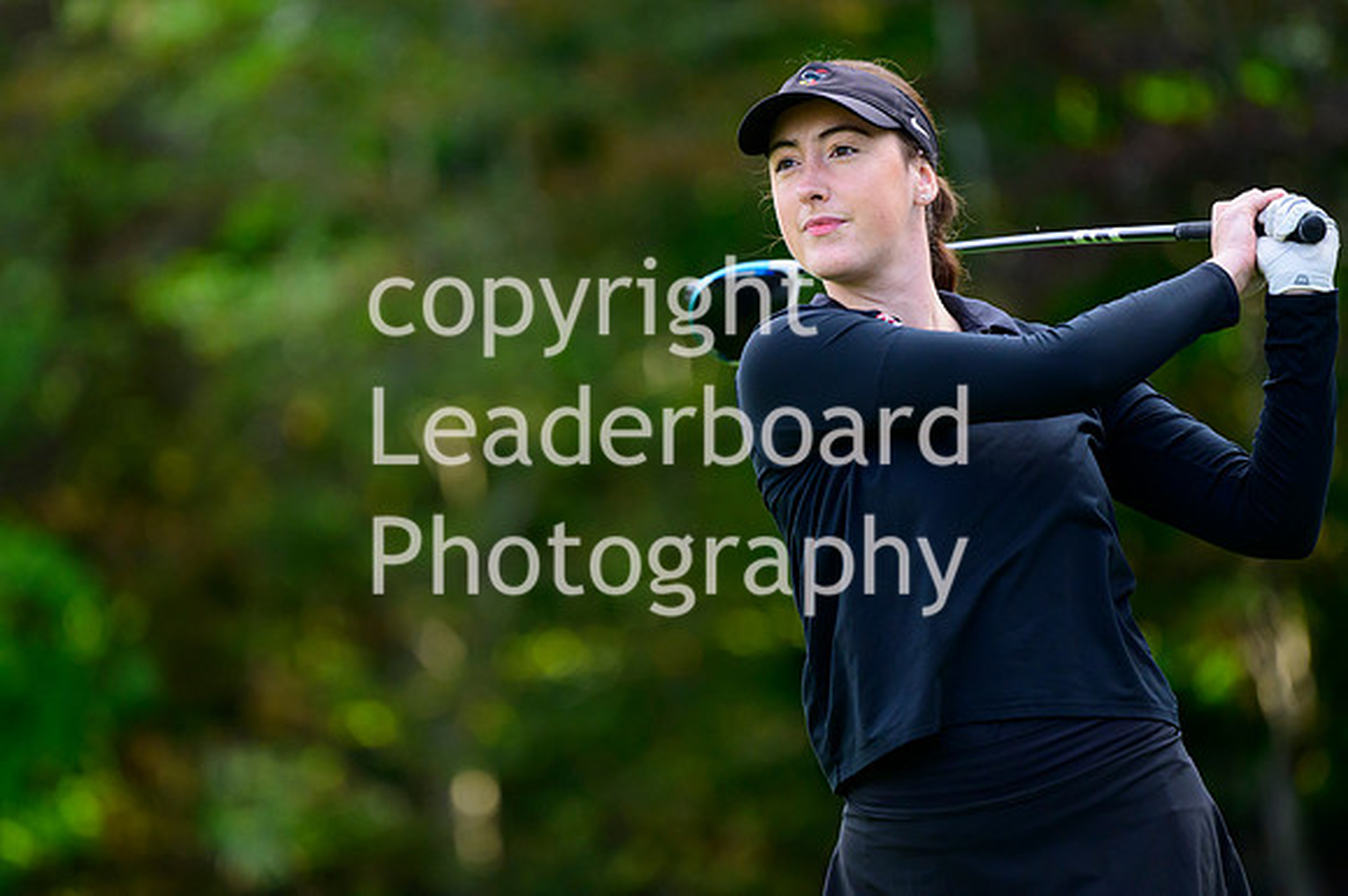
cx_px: 674
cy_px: 448
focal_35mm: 300
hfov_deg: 6.9
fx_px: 11226
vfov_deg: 4.6
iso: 1250
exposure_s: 1/2000
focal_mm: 200
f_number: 2.8
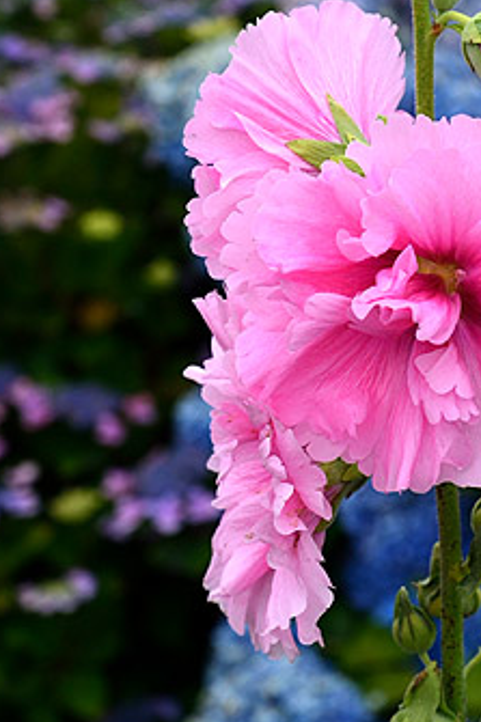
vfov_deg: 13.9
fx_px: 2969
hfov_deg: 9.2
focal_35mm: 148
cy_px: 324
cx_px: 444
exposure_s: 1/1250
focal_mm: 70
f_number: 8
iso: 500
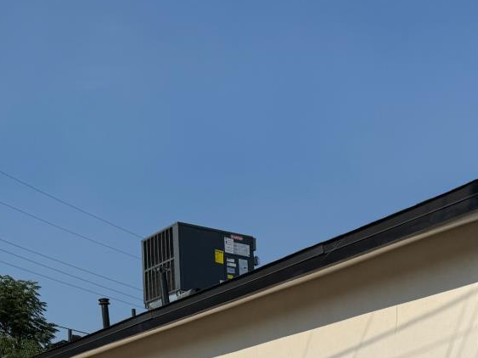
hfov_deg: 29.3
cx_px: 413
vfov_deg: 20.8
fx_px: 884
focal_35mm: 64
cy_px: 473
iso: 80
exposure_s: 1/12346
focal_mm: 6.76
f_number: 1.78
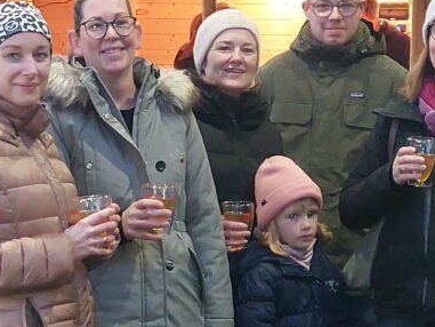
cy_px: 206
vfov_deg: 12.2
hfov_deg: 16.3
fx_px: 1521
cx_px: 229
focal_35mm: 121
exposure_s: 1/50
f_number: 1.8
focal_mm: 5.23
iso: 320
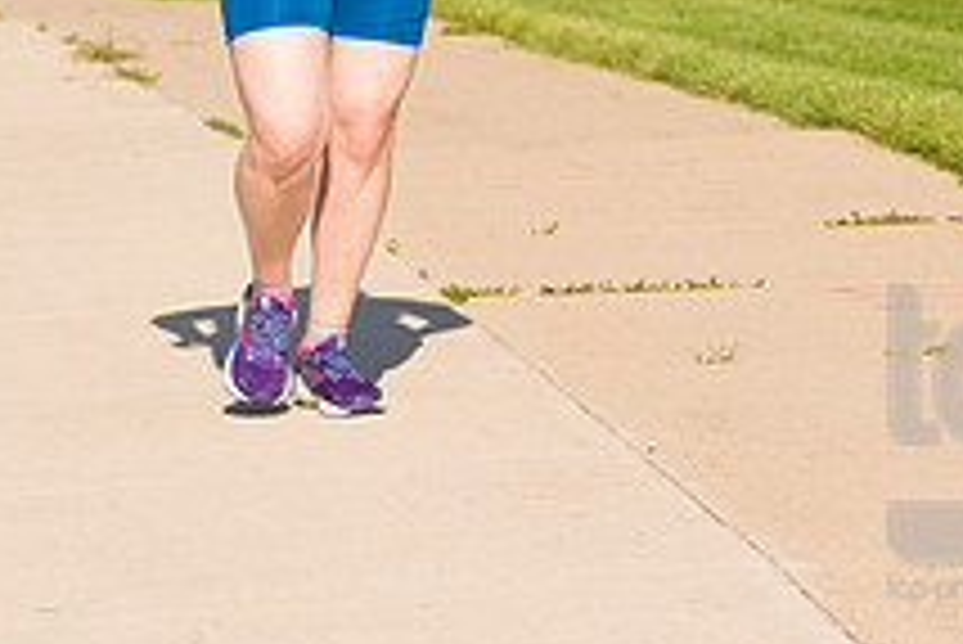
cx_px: 387
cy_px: -187
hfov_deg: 6.8
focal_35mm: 304
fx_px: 8137
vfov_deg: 4.5
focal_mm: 112
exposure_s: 1/2000
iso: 400
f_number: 5.6
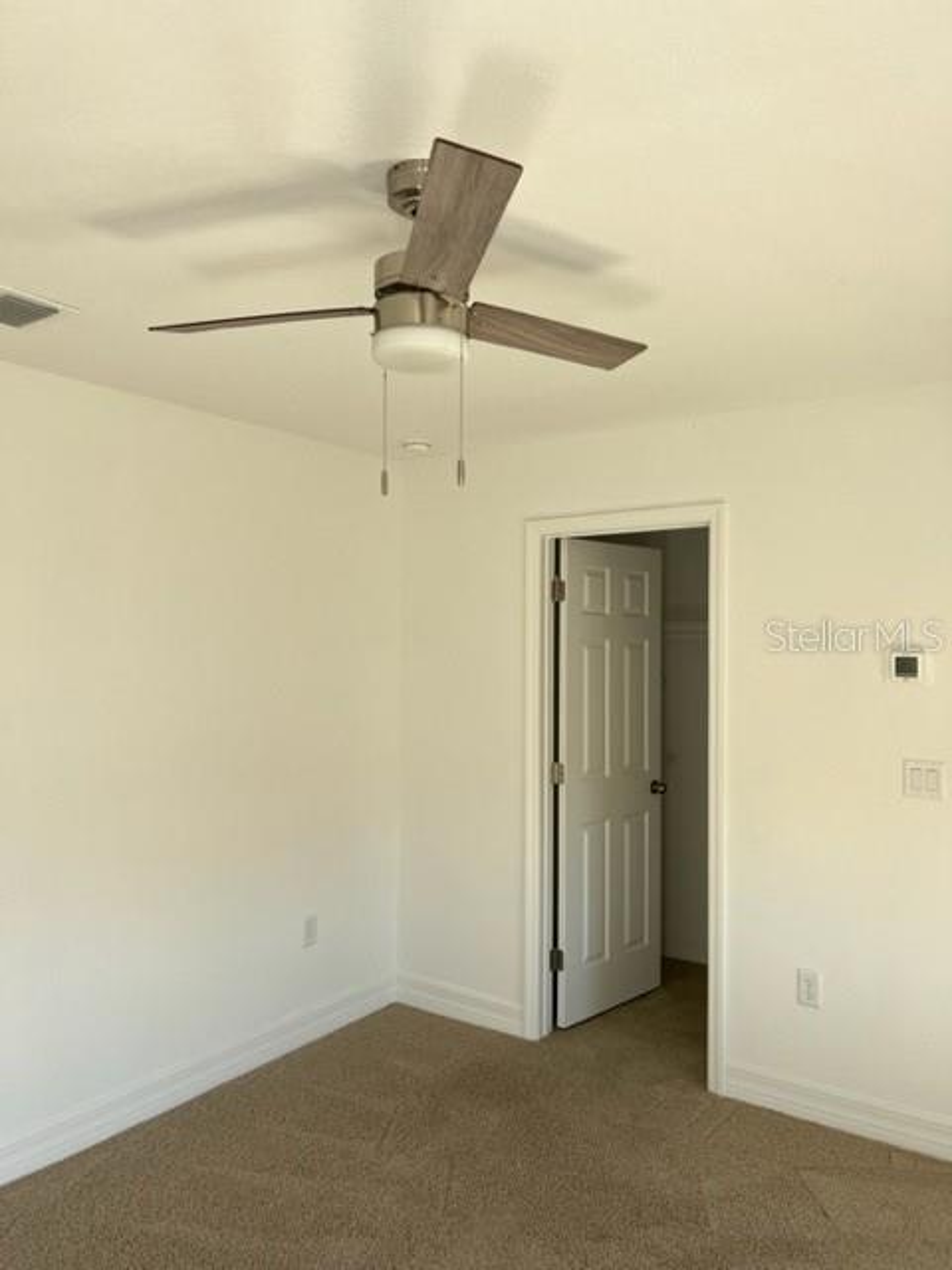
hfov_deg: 53.1
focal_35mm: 26
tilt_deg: +2.6
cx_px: 476
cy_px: 635
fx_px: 953
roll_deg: -1.4
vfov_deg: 67.3
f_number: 1.5
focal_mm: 5.7
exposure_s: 1/120
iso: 50
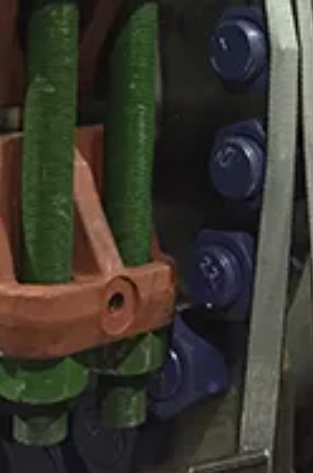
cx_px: 217
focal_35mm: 97
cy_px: -40
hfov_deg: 14.0
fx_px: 1270
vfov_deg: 20.2
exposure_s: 1/17
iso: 250
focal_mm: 4.15
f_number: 2.2
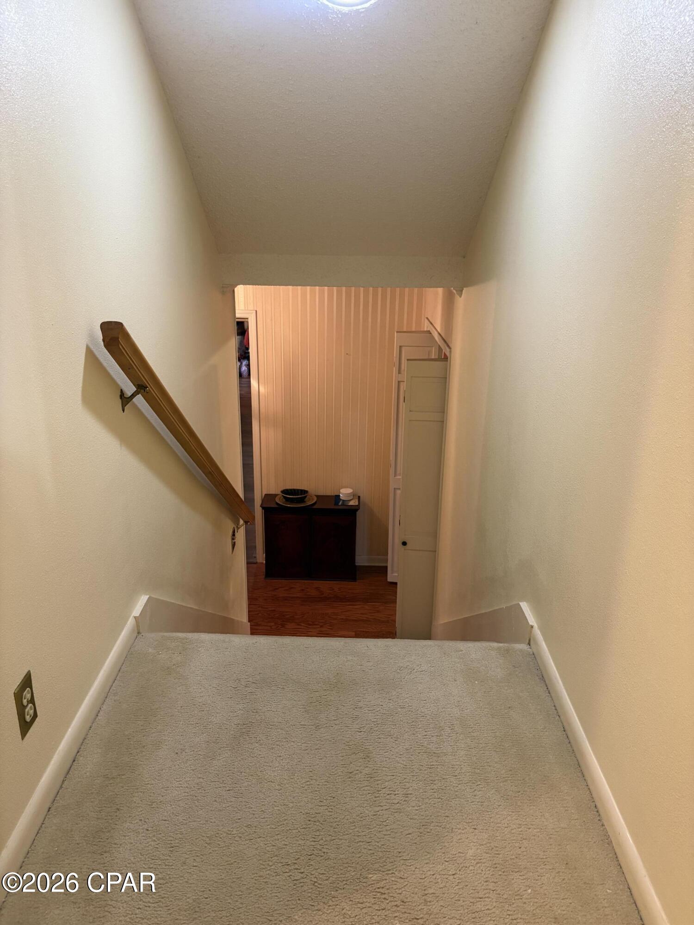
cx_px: 347
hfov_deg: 53.1
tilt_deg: -19.9
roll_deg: -1.6
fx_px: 695
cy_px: 462
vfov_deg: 67.3
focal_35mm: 26
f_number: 1.6
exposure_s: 1/60
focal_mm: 5.96
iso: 250
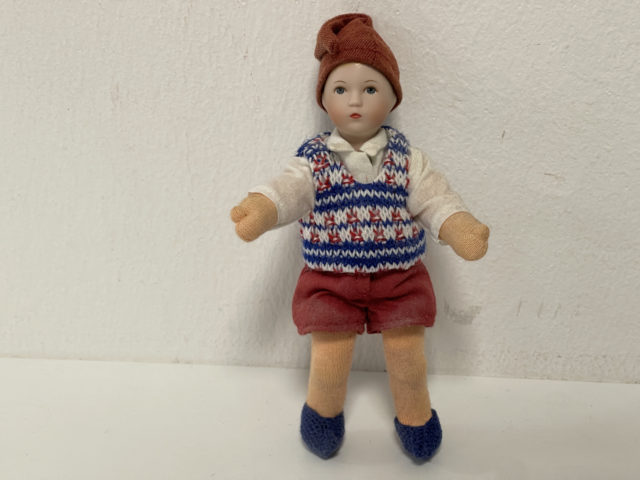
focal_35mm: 64
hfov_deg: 30.3
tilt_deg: -26.8
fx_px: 1183
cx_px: 320
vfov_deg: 22.9
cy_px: 240
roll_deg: +0.7
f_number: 2.2
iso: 160
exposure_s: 1/50
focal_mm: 7.5
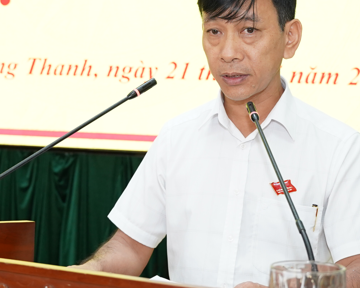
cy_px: 64
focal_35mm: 83
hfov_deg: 23.0
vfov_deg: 18.3
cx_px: 153
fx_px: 884
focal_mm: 30
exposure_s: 1/125
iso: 1250
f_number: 3.5
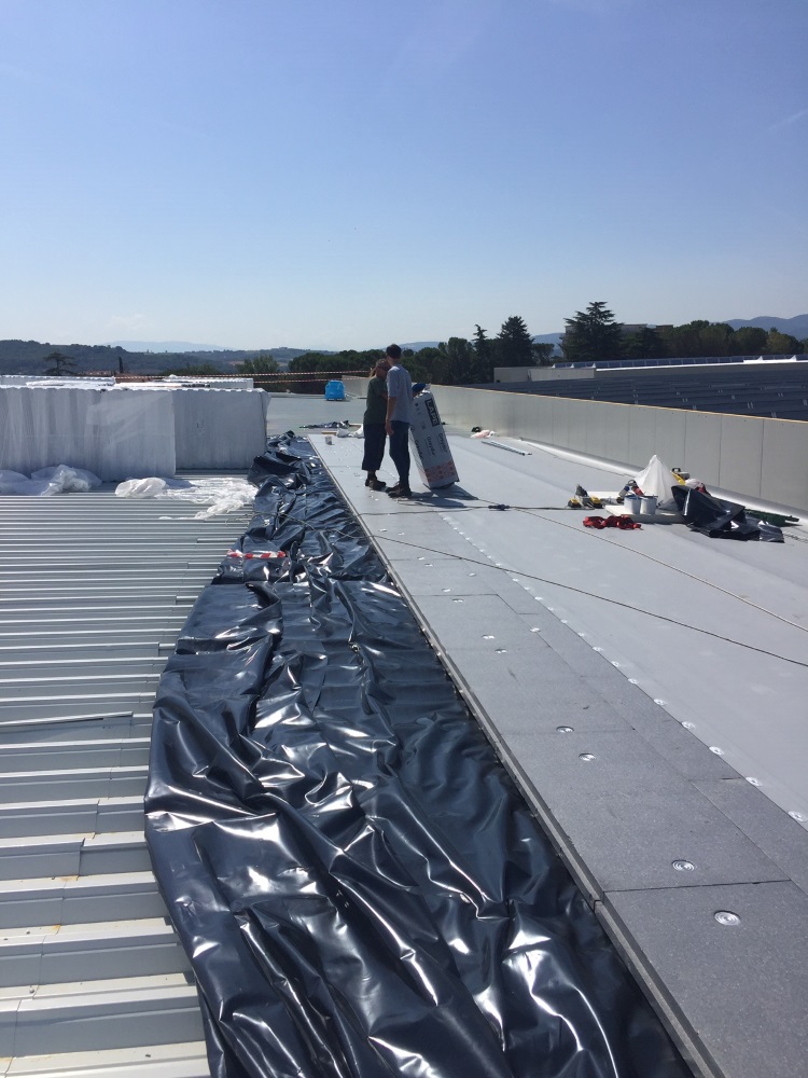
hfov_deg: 48.2
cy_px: 539
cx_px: 404
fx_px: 903
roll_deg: +1.4
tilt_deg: -11.1
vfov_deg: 61.7
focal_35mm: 29
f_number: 2.2
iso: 32
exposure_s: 1/4405
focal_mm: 4.15
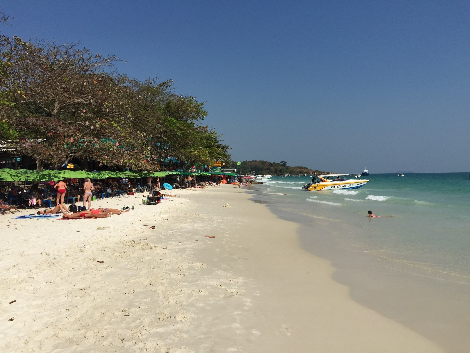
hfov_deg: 61.7
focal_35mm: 29
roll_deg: -0.4
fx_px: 394
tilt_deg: -0.4
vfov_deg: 48.2
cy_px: 176
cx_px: 235
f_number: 2.2
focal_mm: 4.15
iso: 32
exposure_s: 1/4950
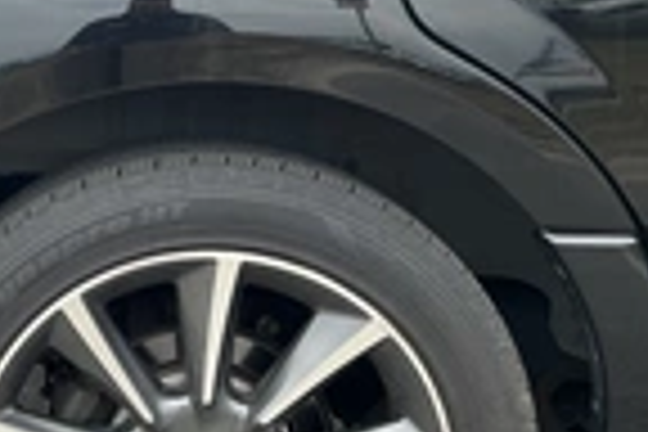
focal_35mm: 81
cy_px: 252
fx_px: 1458
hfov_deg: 23.6
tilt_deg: -11.0
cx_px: -54
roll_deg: +1.0
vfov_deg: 16.8
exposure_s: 1/391
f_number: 1.8
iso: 25
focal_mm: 3
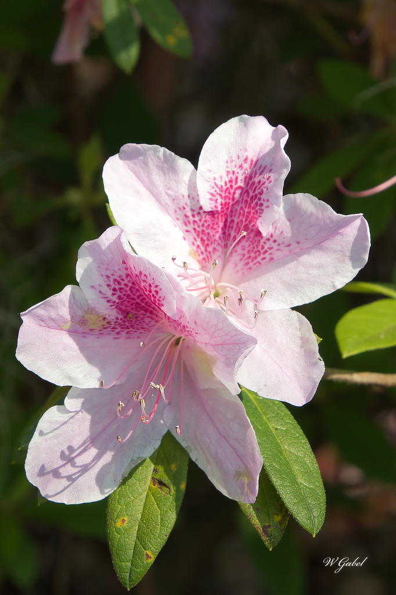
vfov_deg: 8.6
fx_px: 3962
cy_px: 298
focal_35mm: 240
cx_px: 198
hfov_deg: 5.7
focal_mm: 160
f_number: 14
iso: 800
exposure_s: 1/250
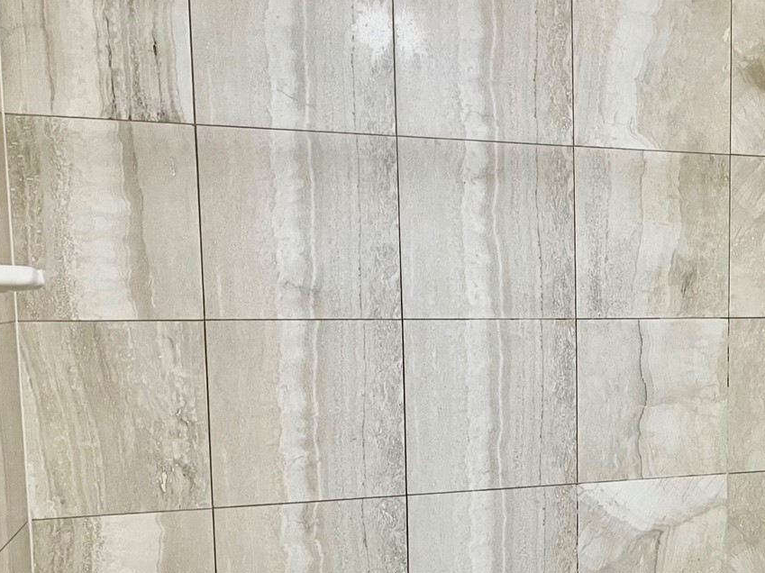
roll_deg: +0.4
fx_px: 1082
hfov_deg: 36.5
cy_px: 409
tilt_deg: -6.3
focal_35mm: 49
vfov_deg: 29.3
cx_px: 688
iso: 100
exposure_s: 1/60
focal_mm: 5.7
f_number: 1.5
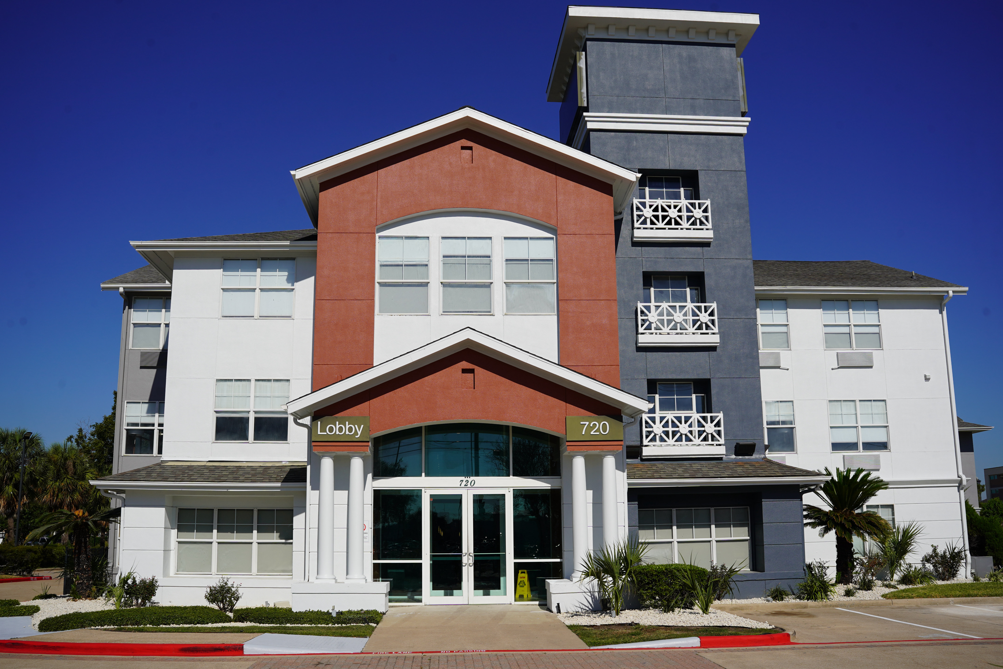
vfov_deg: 37.8
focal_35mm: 35
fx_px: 975
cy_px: 334
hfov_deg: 54.4
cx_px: 502
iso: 100
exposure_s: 1/500
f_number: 10
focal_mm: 35
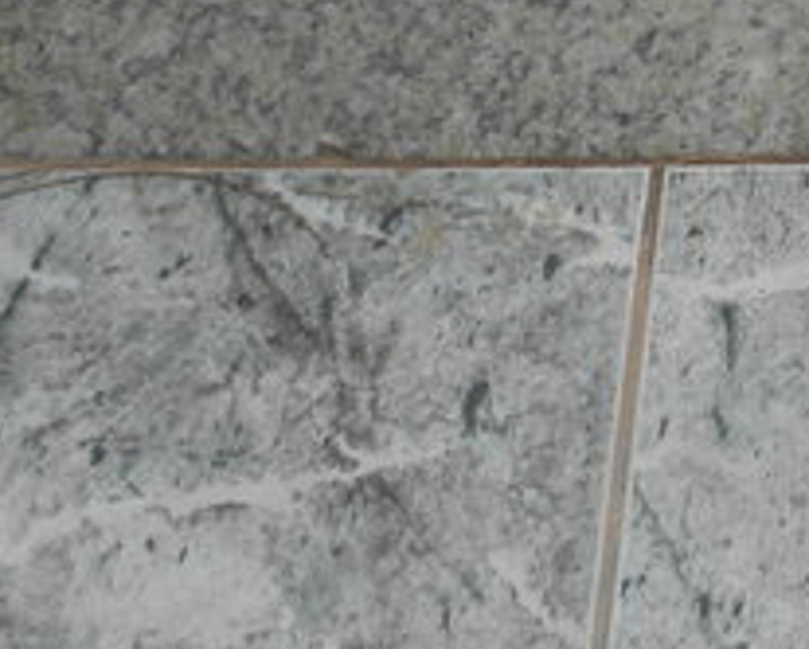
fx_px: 2349
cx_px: 1024
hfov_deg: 18.3
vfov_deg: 14.8
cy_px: -289
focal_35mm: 98
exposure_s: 1/60
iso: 64
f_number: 2.8
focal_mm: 4.6
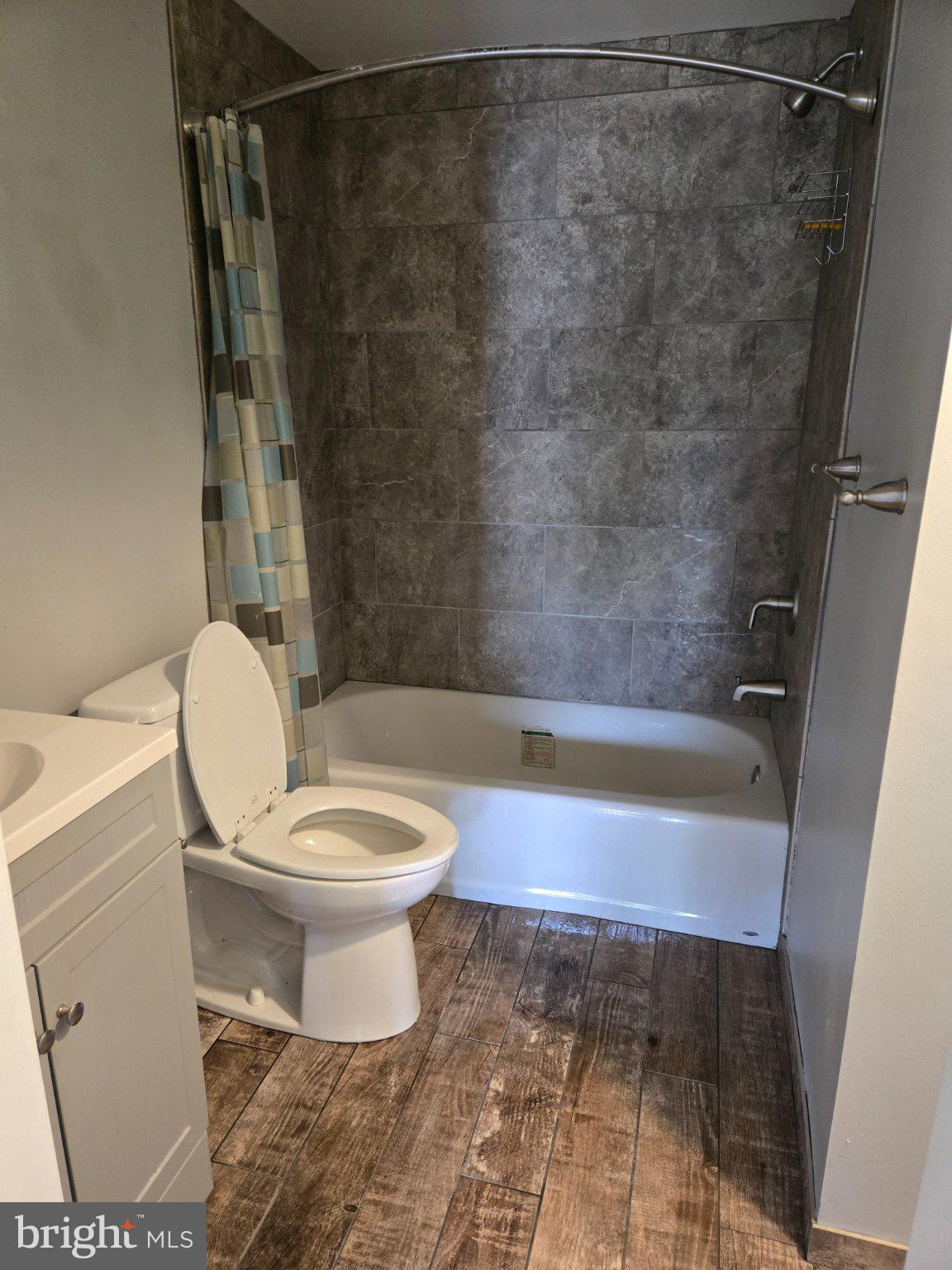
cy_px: 635
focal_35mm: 23
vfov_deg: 73.9
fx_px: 843
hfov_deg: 58.9
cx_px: 476
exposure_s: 1/60
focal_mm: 5.4
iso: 500
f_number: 1.8
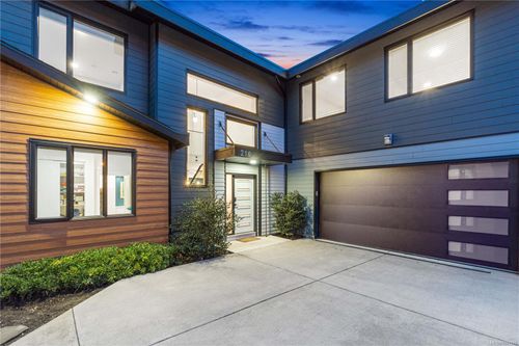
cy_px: 173
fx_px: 216
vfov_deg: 77.3
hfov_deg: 100.4
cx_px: 260
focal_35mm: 15
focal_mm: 10
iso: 100
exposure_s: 1.6
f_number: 9
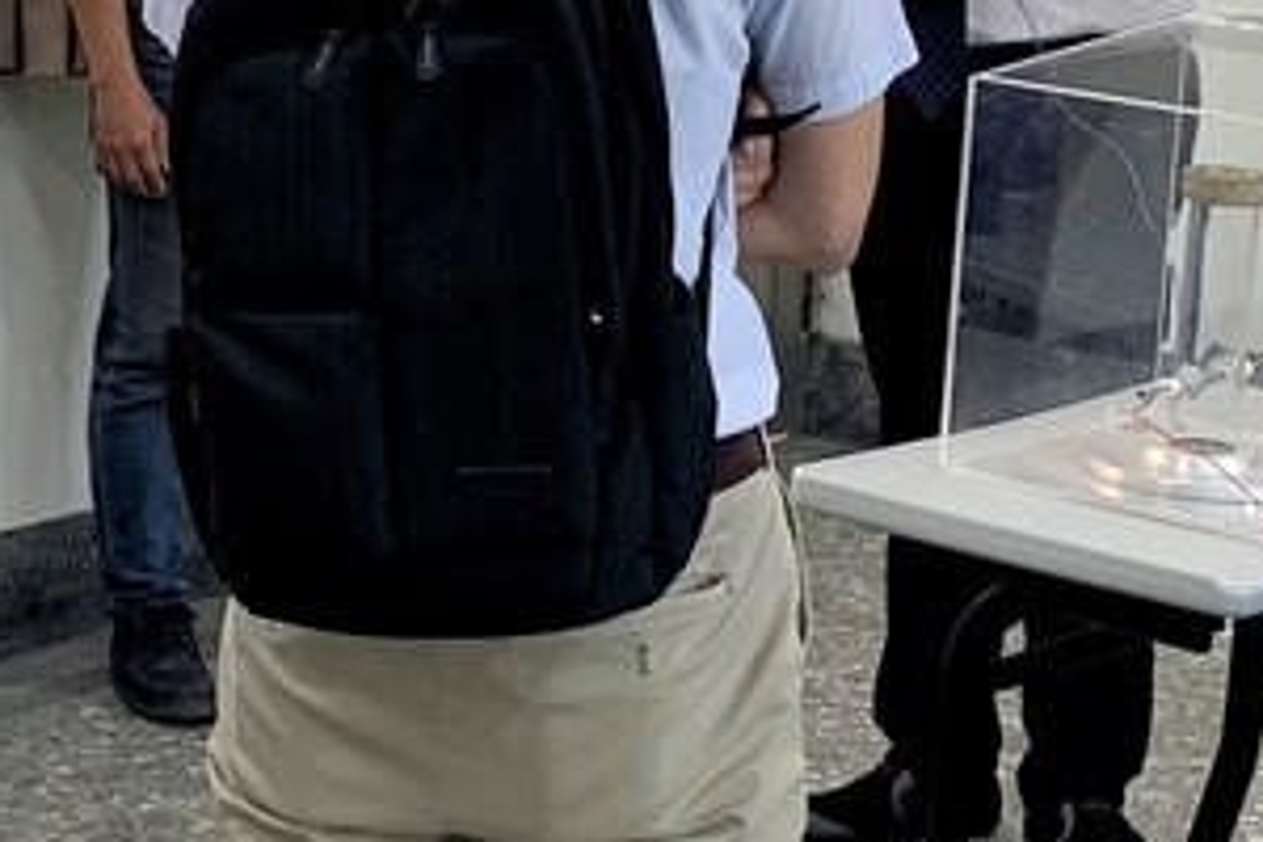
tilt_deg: -11.7
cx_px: 307
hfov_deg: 31.3
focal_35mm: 63
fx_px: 2210
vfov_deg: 21.1
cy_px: 91
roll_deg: -0.7
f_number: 1.8
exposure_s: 1/120
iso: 80
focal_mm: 4.25
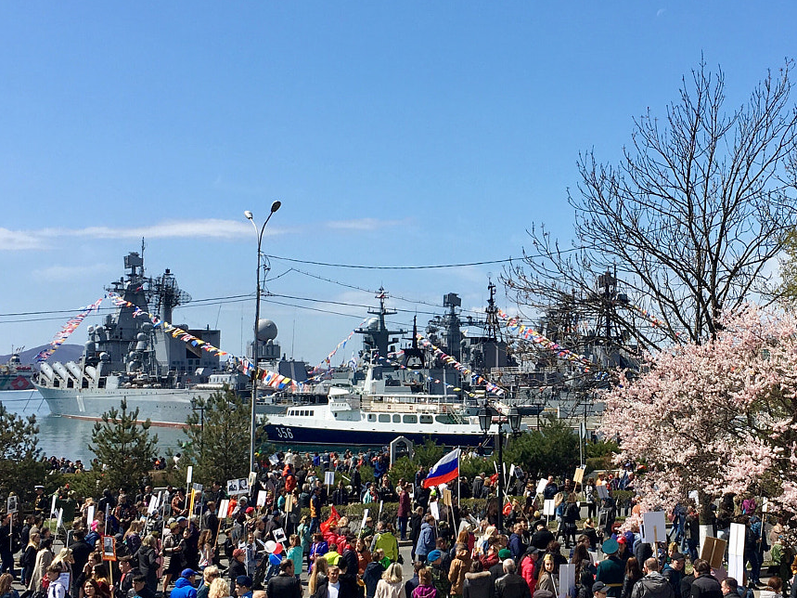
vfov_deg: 27.0
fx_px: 1243
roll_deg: +0.2
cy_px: 306
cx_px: 531
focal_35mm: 54
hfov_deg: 35.2
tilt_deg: +2.3
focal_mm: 4.15
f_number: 2.2
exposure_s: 1/1832
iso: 25
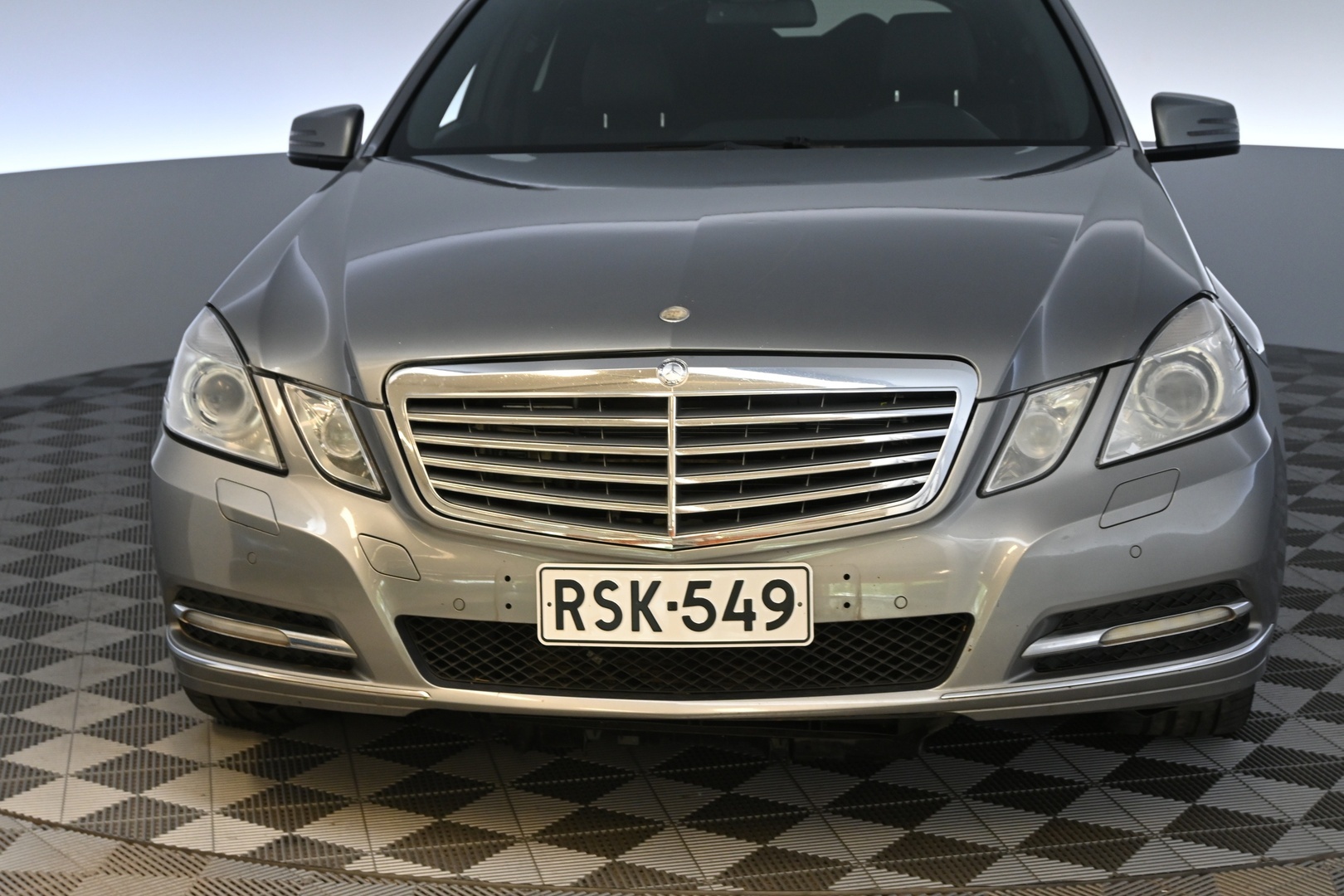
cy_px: 448
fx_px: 2072
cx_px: 672
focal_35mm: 56
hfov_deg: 35.9
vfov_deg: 24.4
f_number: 5.3
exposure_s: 1/60
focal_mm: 37
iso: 900
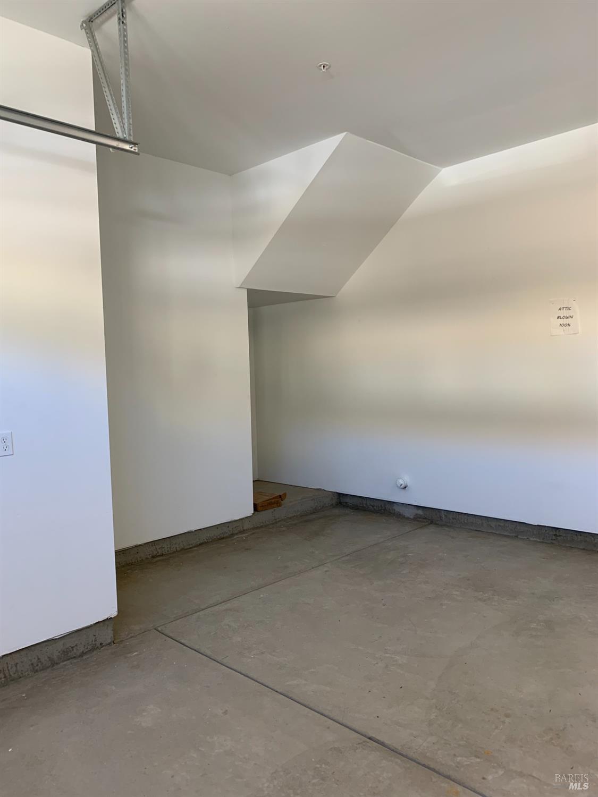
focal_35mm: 26
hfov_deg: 53.1
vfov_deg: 67.3
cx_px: 299
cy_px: 398
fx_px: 599
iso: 80
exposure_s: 1/60
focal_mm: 4.25
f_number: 1.8
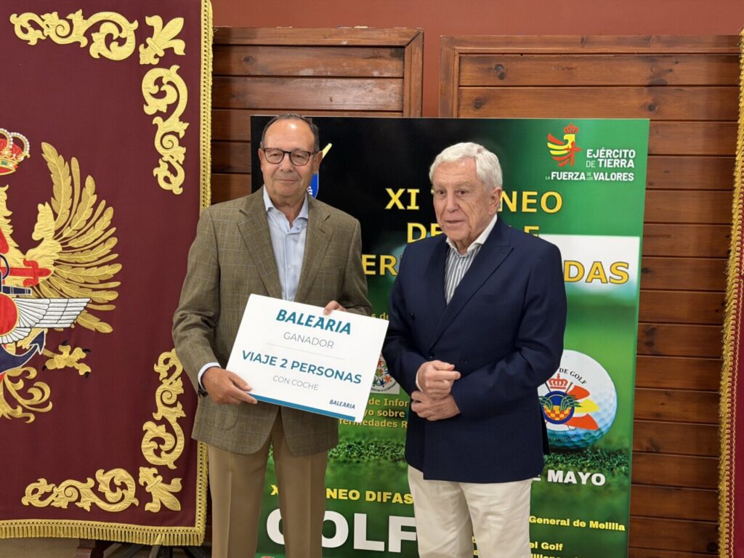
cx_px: 372
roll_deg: -1.5
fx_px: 1032
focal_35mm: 48
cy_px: 279
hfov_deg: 39.7
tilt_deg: -7.0
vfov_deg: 30.3
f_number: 1.78
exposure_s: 1/25
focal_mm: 6.76
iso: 500
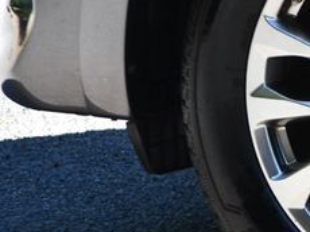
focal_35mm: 501
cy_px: 96
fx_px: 4482
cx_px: 430
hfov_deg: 3.9
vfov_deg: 3.0
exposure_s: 1/250
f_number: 5.6
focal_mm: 125
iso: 280
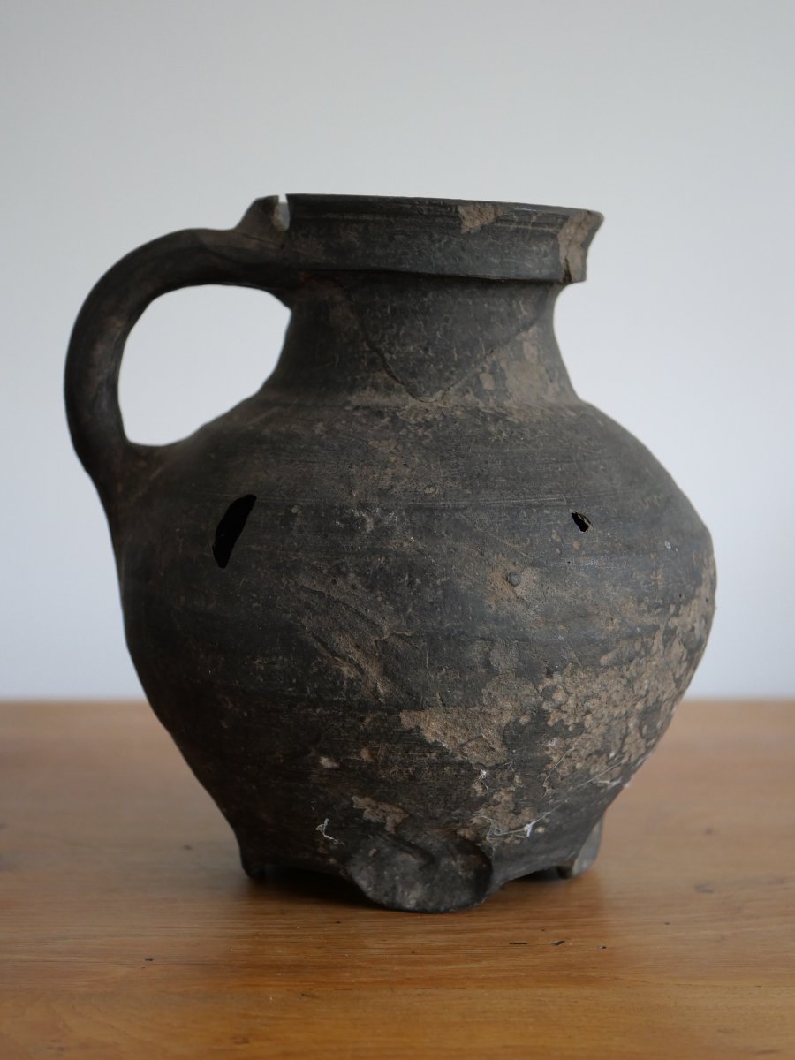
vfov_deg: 32.2
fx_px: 1837
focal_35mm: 60
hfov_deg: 24.4
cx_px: 398
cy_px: 530
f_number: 2.8
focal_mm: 30
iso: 1000
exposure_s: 1/60
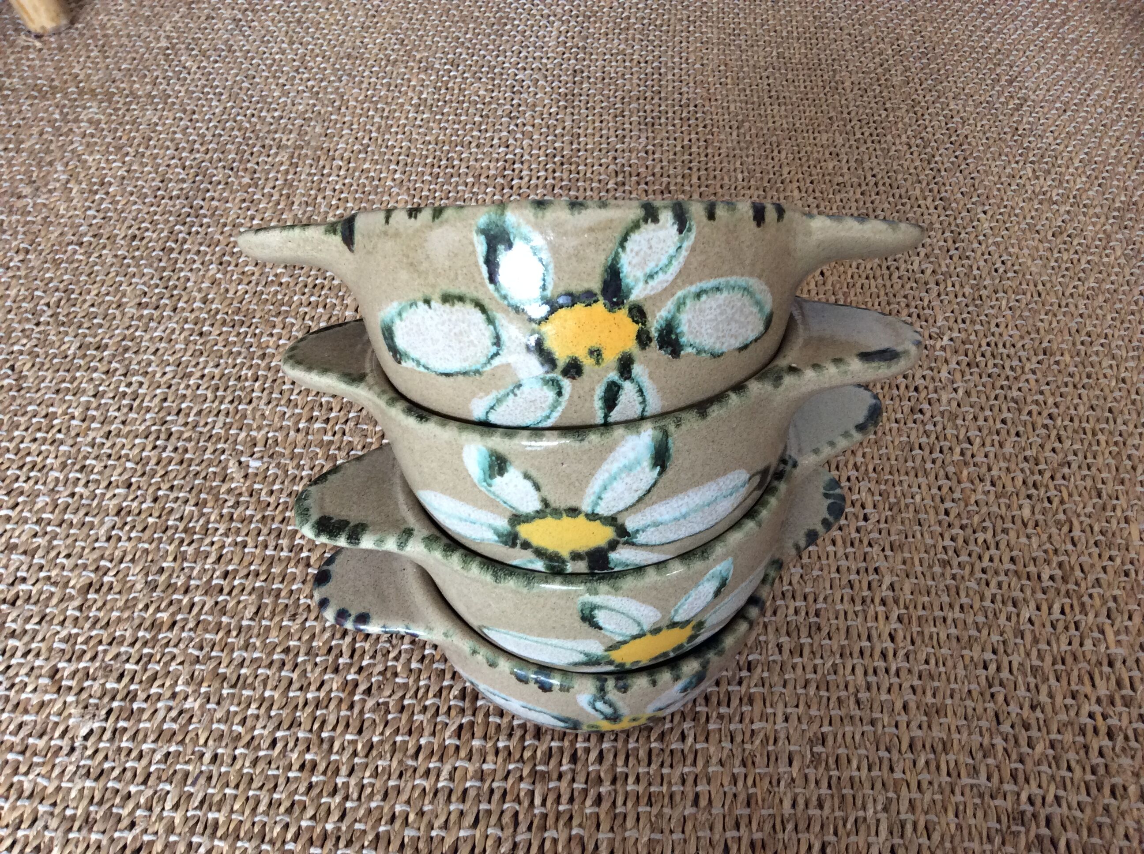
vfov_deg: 44.1
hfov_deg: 56.9
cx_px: 572
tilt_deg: -47.3
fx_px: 1056
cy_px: 427
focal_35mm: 32
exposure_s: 1/25
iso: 64
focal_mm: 3.3
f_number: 2.4
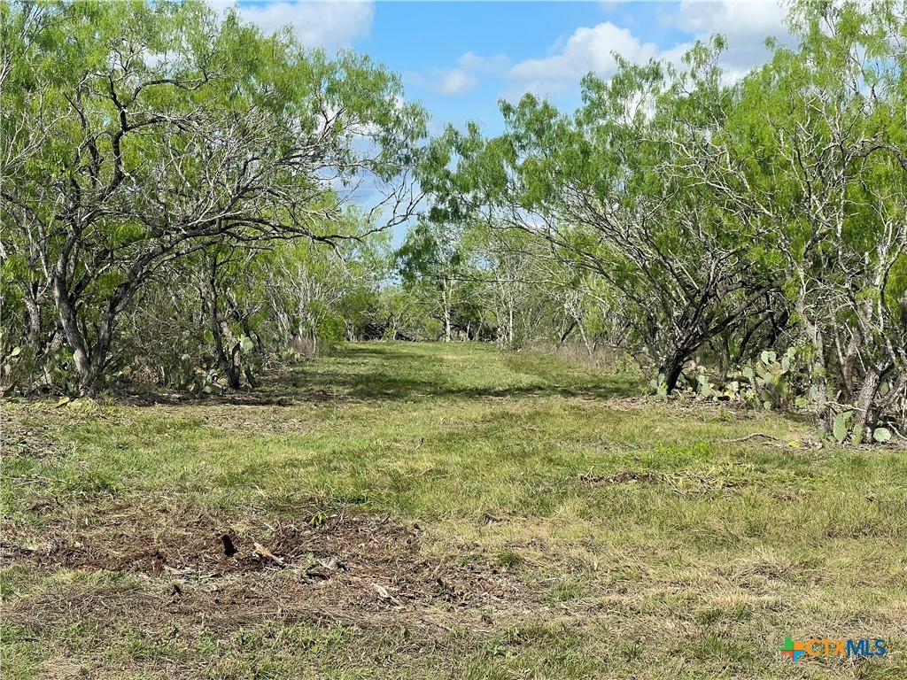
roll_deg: +0.2
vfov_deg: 19.1
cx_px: 454
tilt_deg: -0.2
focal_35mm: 77
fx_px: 2018
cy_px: 340
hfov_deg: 25.3
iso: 32
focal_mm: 9
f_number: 2.8
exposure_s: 1/840
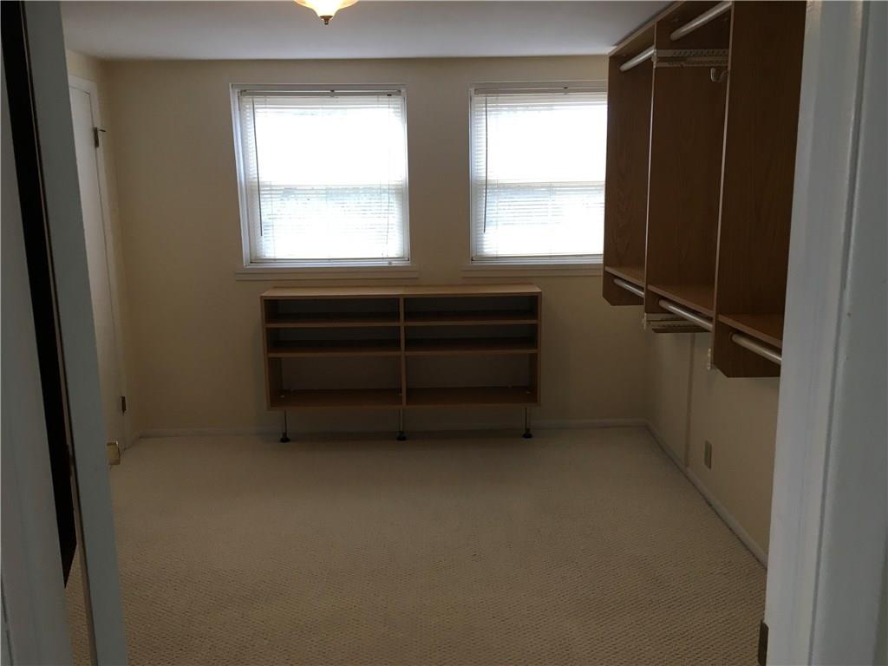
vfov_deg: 48.2
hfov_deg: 61.7
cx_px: 444
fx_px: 744
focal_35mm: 29
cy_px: 333
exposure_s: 1/30
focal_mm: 4.15
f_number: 2.2
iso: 25
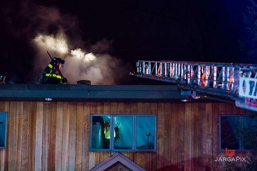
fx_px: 963
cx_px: 128
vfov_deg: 10.1
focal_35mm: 135
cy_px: 86
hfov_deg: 15.2
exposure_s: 1/80
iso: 3200
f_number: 3.2
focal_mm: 135
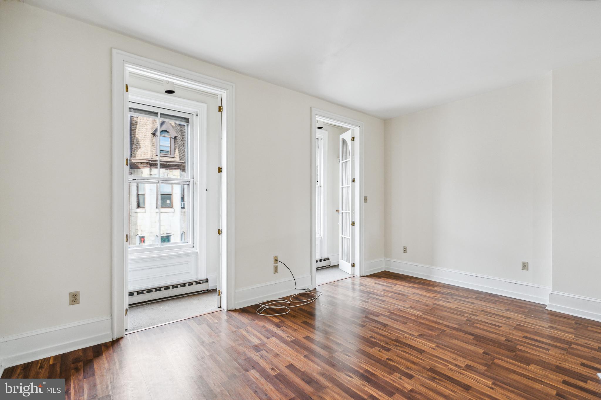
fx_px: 267
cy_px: 200
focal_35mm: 16
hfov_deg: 96.7
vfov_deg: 73.7
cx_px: 300
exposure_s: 1/30
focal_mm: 16
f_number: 7.1
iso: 800
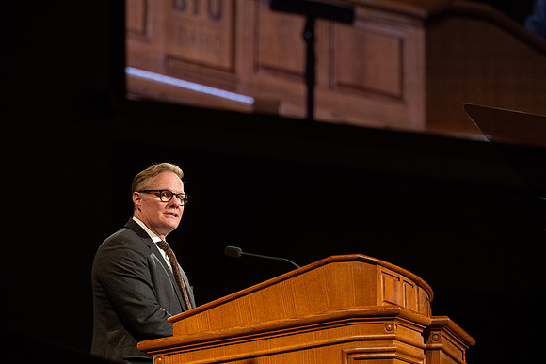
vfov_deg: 6.9
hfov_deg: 10.3
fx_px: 3034
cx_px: 273
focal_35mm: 200
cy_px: 182
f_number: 5
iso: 3200
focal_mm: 200
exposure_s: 1/200
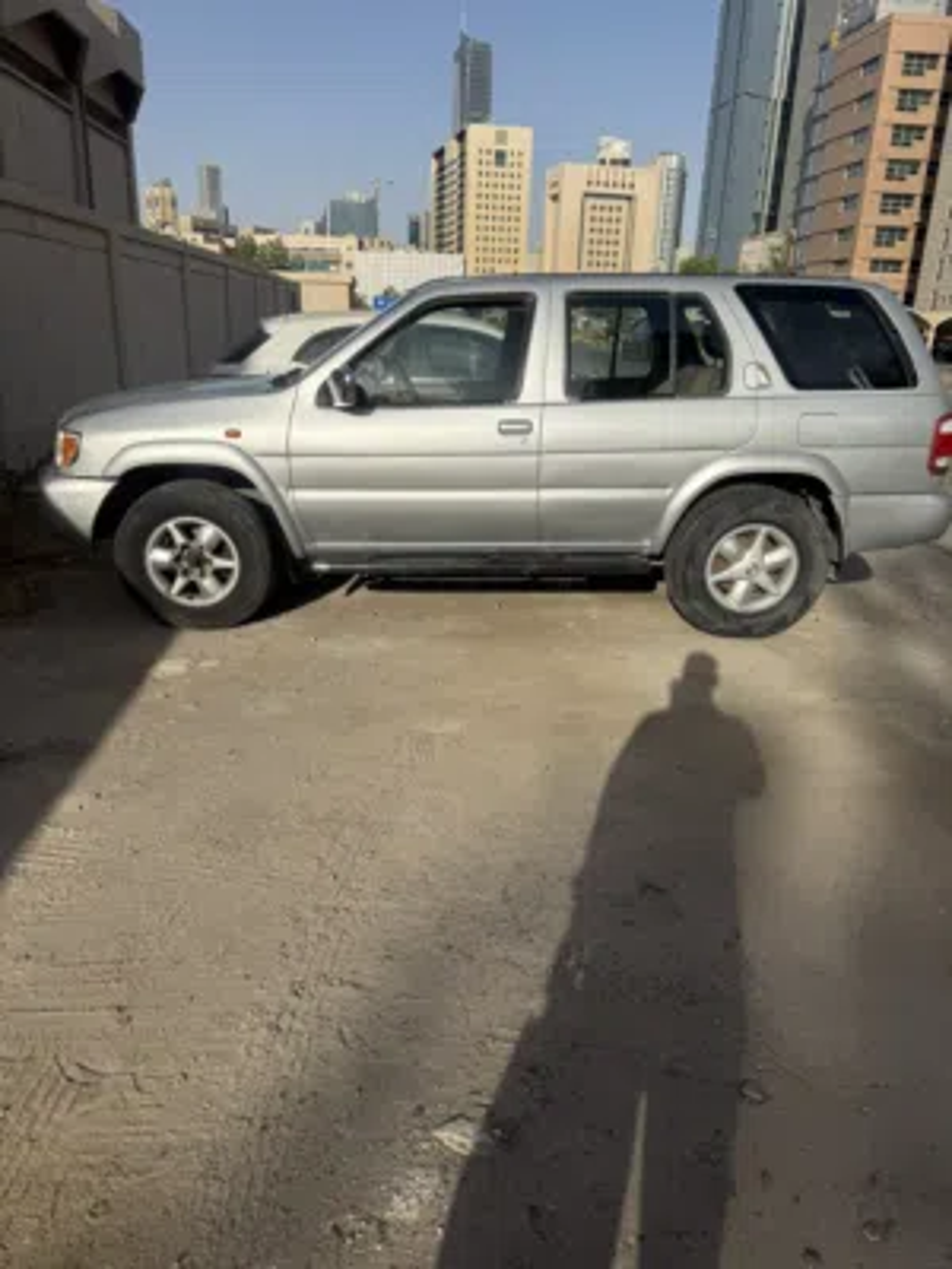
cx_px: 476
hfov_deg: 56.8
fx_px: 880
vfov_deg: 71.6
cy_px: 634
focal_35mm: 24
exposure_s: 1/6711
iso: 80
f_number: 1.78
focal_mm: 6.76
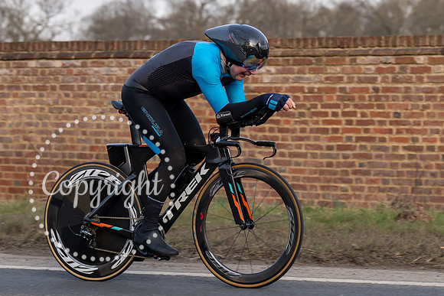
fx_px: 1727
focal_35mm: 140
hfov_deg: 14.6
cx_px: 254
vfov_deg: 9.8
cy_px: 76
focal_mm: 94
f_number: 4
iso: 200
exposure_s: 1/800
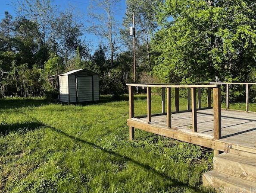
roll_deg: +0.6
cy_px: 91
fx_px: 207
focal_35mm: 28
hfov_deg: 63.4
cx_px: 124
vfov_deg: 49.8
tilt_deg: -1.1
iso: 50
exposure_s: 1/1695
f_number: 1.6
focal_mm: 5.1
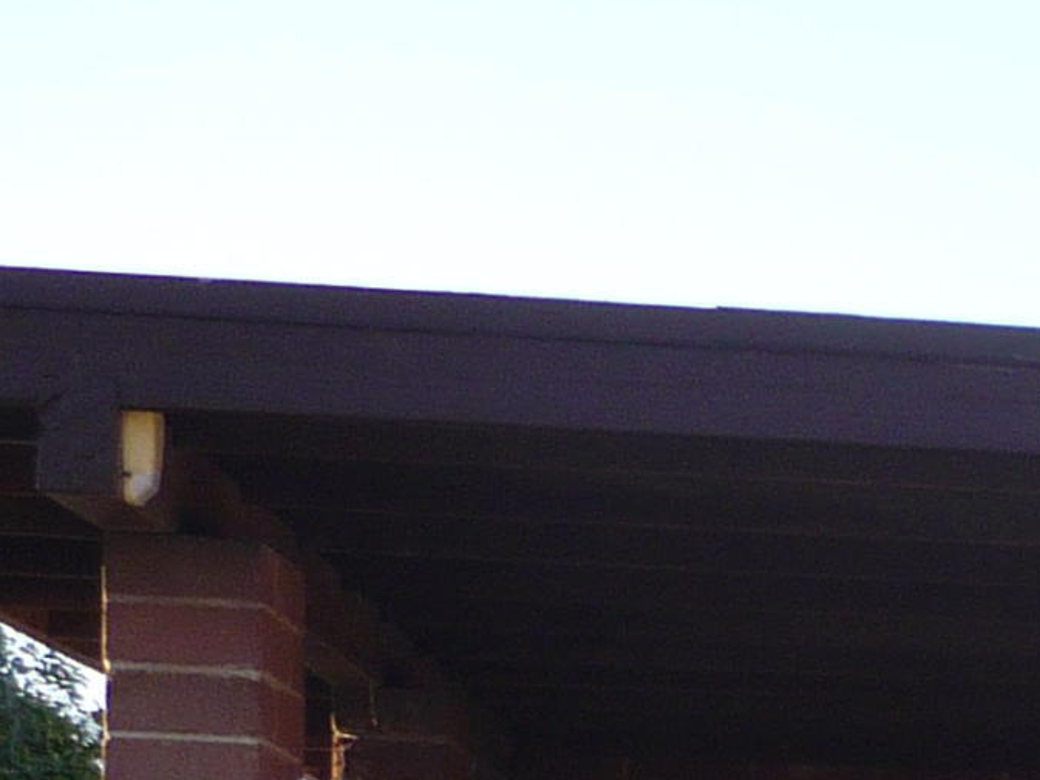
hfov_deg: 11.8
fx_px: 4417
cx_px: 2168
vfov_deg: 9.5
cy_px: 1483
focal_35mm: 147
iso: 100
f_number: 2.8
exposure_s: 1/320
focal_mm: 5.5
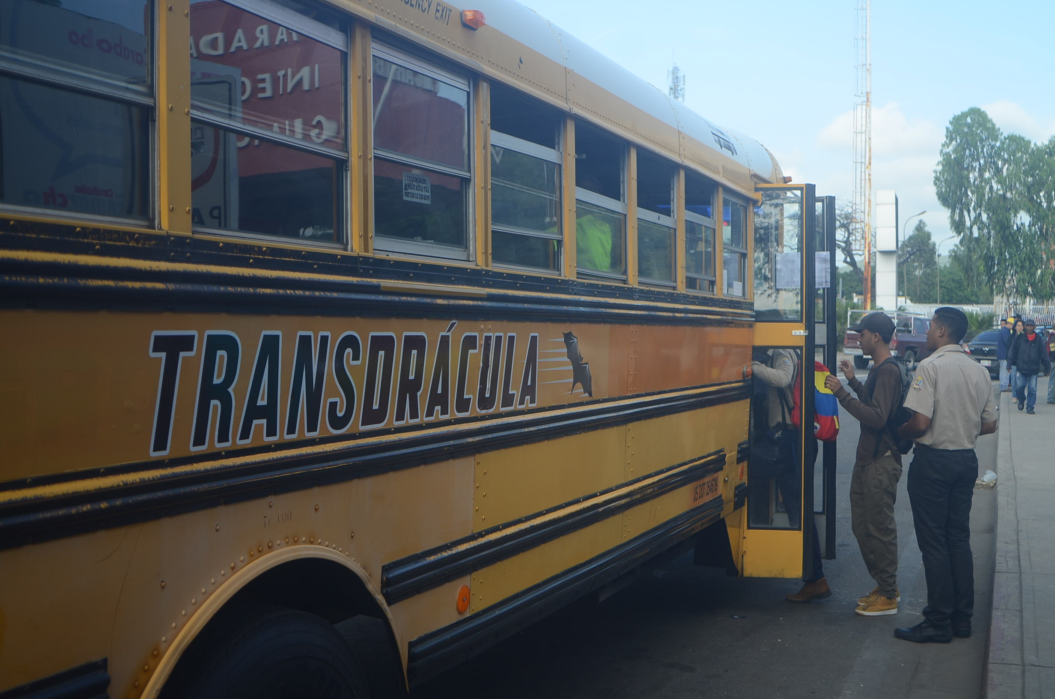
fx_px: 1228
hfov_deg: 46.5
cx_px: 528
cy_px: 350
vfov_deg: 31.8
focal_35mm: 42
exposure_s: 1/250
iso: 100
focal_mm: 28
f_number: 4
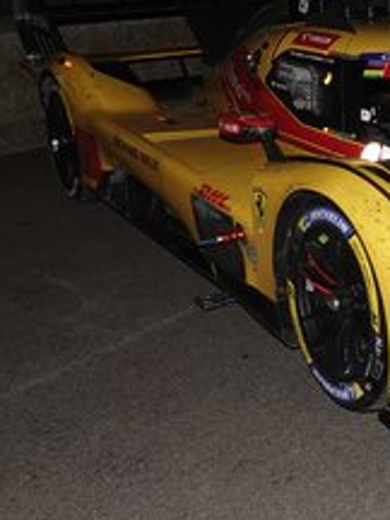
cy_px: 253
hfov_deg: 21.4
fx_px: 961
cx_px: 462
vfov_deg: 30.3
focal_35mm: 64
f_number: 2.8
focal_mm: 11.77
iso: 500
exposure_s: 1/800
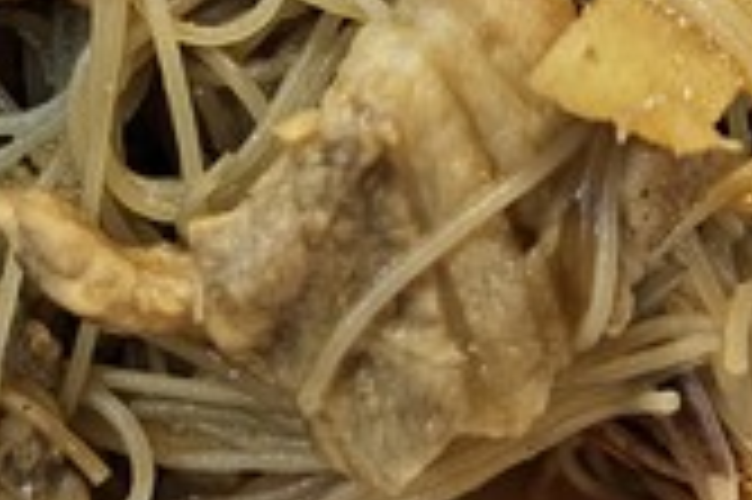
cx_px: 198
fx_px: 2149
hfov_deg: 19.7
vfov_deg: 13.2
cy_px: 86
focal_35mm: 103
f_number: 1.7
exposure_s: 1/100
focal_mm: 6.3
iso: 200
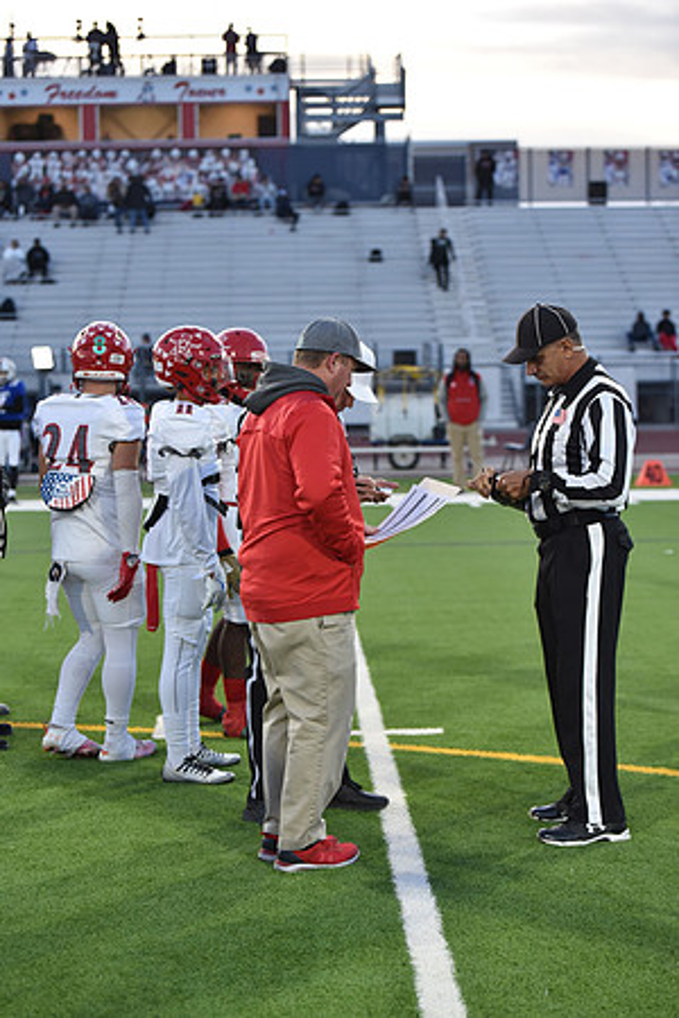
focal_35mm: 80
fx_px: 2263
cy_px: 509
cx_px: 340
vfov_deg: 25.4
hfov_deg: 17.1
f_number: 2.8
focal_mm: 80
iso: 1400
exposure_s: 1/800
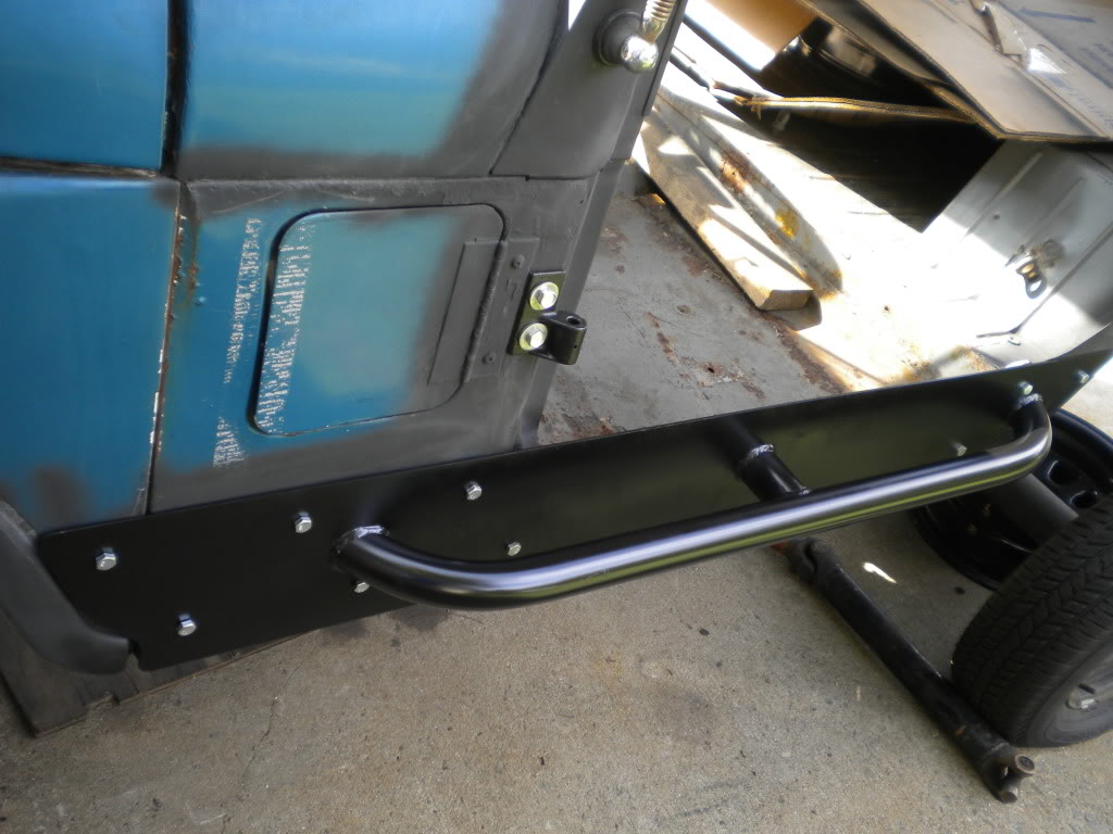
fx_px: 1125
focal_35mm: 35
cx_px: 556
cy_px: 417
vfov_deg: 40.7
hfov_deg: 52.6
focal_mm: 6.3
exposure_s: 1/81
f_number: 3.1
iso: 80
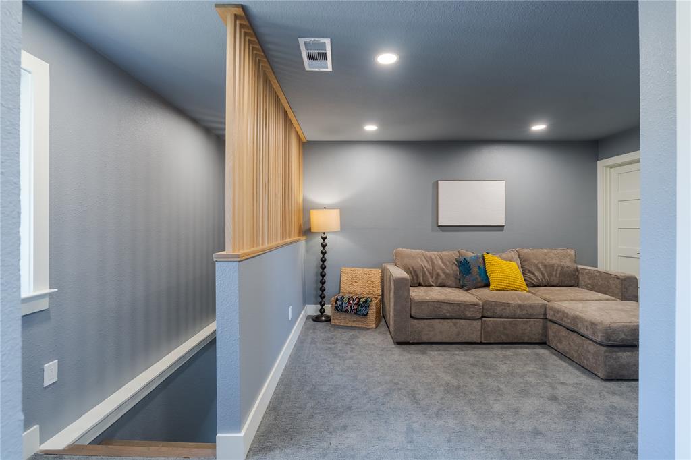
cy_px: 230
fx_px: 307
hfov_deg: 96.8
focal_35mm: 16
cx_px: 346
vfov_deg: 73.7
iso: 400
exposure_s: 1/100
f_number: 7.1
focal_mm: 16
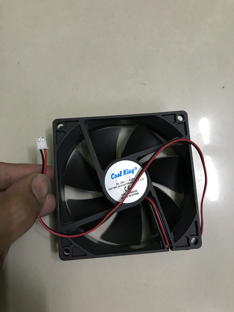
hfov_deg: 49.7
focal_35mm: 28
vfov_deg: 63.4
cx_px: 117
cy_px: 156
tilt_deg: -81.8
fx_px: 252
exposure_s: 1/17
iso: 100
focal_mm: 3.99
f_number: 1.8
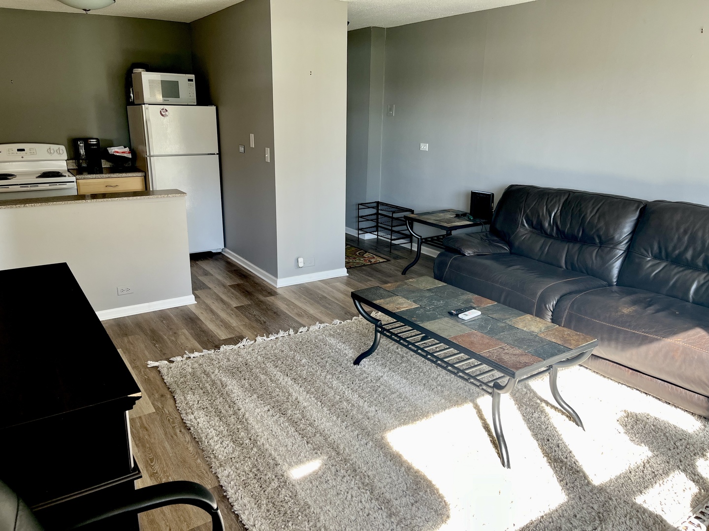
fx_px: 533
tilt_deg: -16.0
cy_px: 266
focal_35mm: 26
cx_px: 354
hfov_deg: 67.3
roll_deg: -0.1
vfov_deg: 53.1
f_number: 1.6
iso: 50
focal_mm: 5.1
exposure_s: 1/122
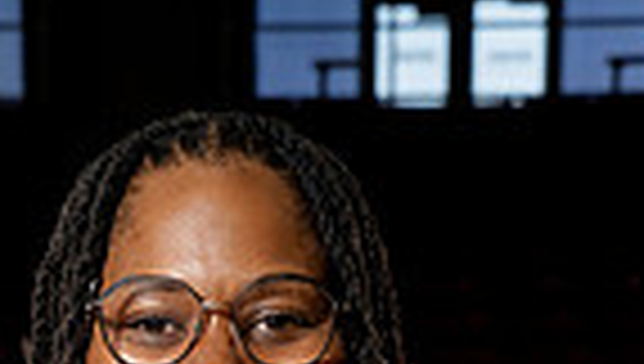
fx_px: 3934
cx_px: 162
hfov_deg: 9.3
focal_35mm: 230
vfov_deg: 5.1
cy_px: 899
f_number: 8
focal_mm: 70
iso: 640
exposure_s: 1/250
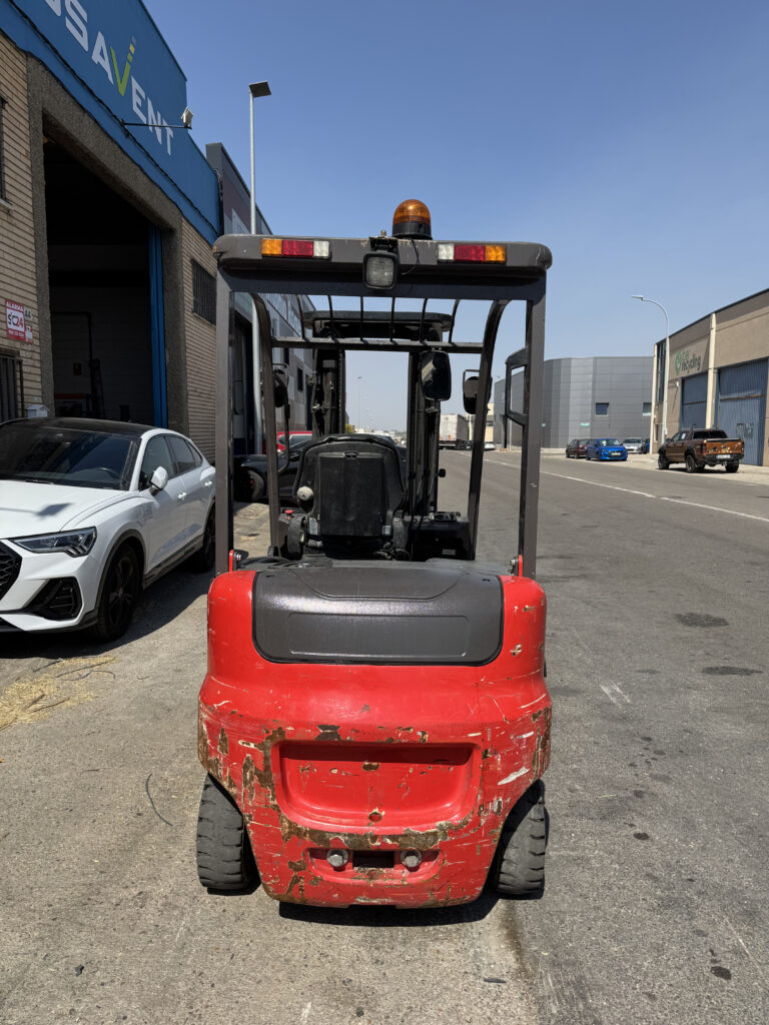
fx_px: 711
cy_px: 512
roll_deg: -0.1
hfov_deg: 56.8
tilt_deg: -4.6
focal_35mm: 24
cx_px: 384
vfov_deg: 71.6
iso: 80
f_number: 1.78
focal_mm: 6.76
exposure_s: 1/4950
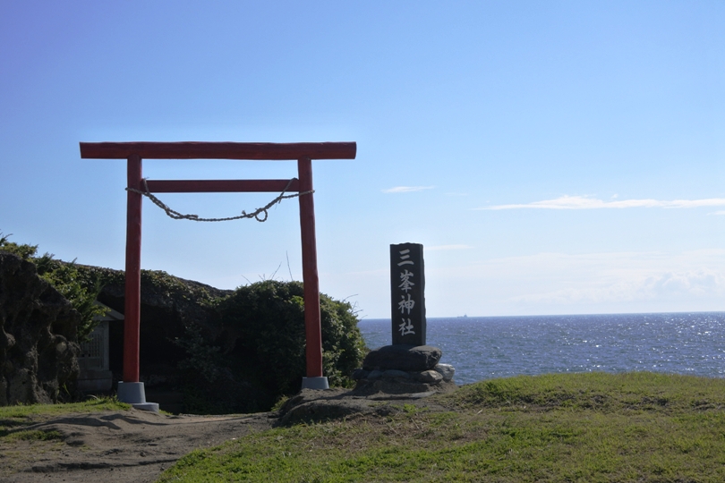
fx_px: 1410
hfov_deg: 28.8
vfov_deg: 19.5
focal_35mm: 70
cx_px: 362
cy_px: 242
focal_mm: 26
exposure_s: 1/1600
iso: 160
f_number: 5.3
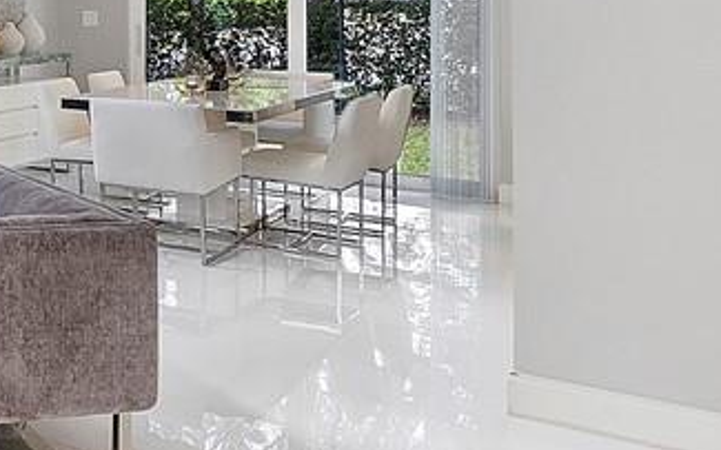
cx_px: -247
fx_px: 1002
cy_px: -10
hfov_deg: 30.2
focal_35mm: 51
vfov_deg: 24.1
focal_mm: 10
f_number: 11
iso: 160
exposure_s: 1/4
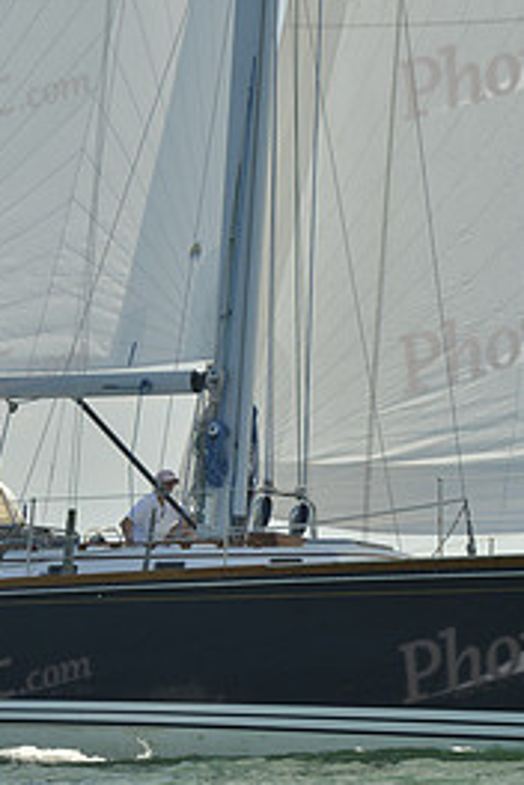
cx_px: 247
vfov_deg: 5.4
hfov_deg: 3.6
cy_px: 513
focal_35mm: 385
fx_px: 8405
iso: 280
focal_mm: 175
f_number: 13
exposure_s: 1/500
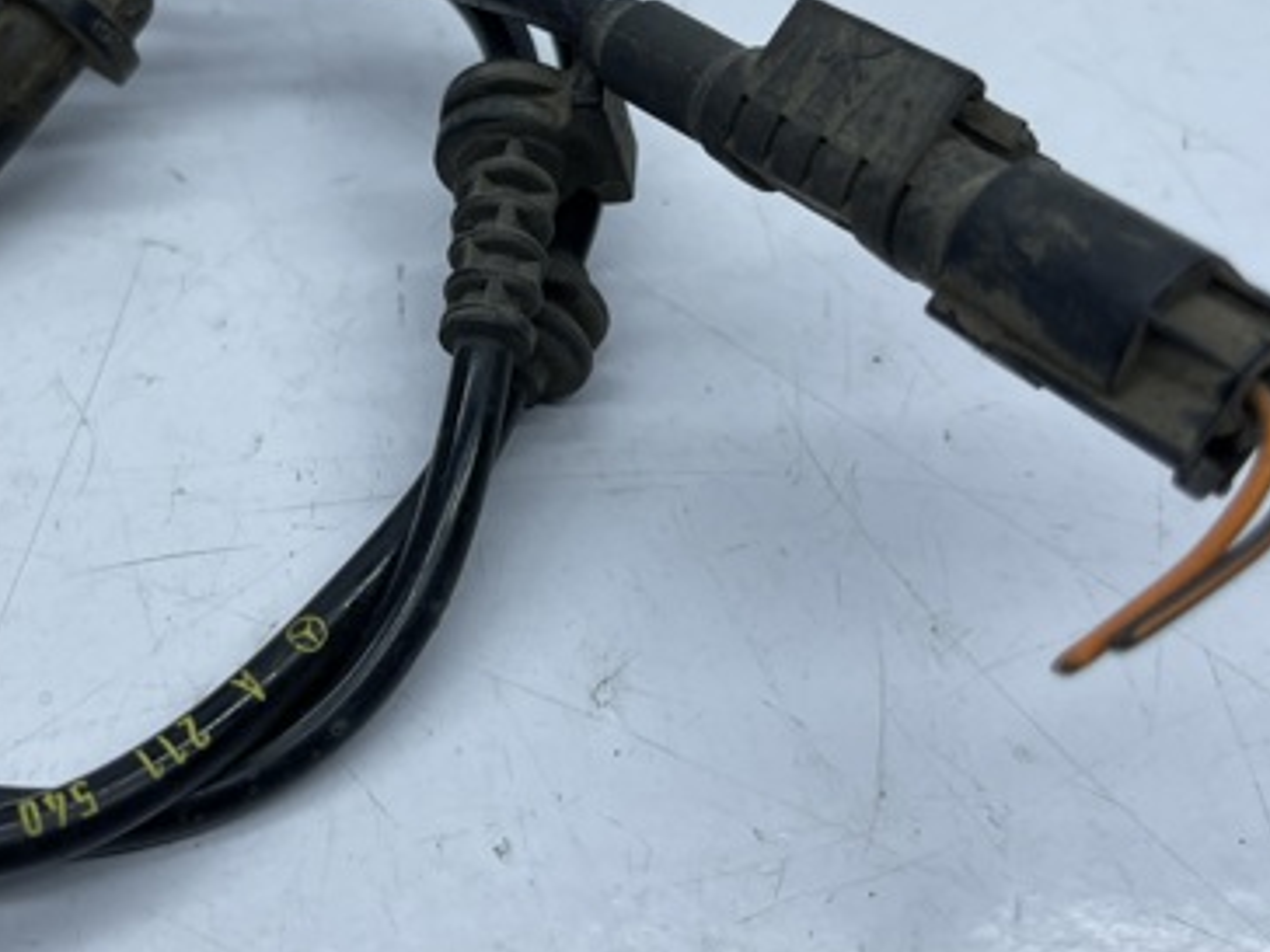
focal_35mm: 44
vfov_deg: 32.5
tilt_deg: -49.9
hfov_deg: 42.0
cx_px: 366
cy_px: 289
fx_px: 1614
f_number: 1.6
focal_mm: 5.1
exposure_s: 1/684
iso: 32
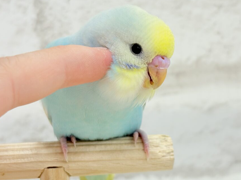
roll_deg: +1.7
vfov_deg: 20.1
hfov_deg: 26.5
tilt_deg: -7.5
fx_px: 508
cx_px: 158
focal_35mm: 73
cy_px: 69
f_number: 1.6
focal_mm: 5.96
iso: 64
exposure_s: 1/100
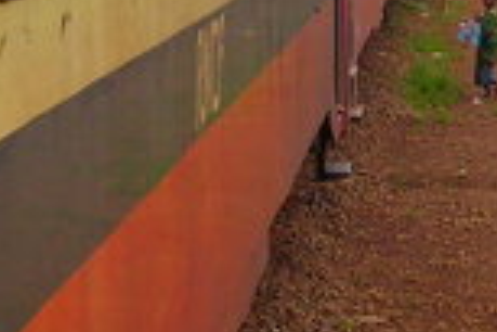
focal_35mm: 206
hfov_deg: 10.0
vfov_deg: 6.6
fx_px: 2844
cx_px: 406
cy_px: 13
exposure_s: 1/205
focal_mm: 6.3
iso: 50
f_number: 3.2
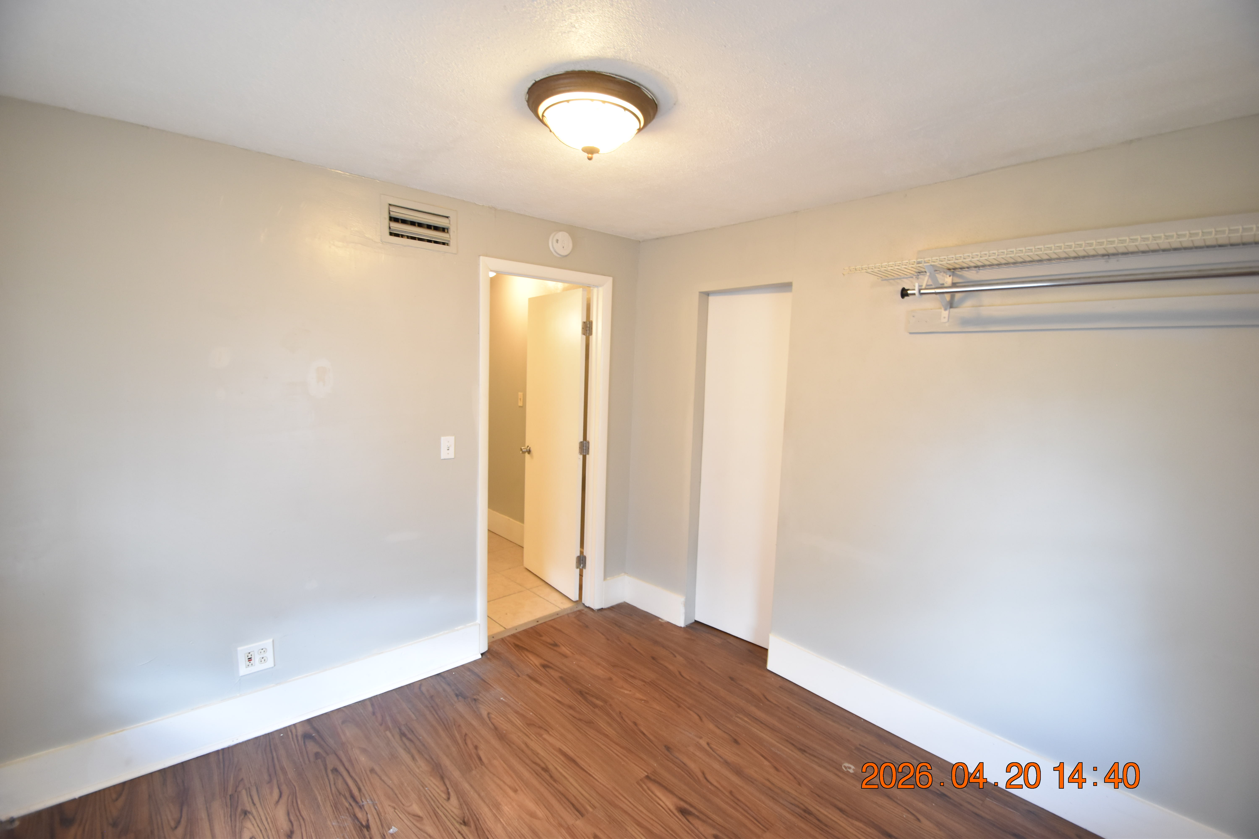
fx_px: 525
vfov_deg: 77.3
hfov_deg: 100.4
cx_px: 630
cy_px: 420
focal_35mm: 15
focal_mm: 10
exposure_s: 1/20
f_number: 3.5
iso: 800
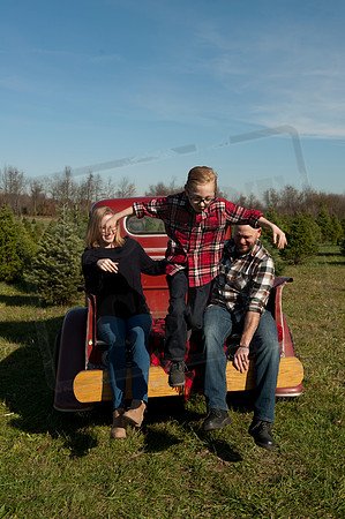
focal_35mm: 38
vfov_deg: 50.7
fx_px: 547
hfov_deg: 35.0
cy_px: 260
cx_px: 172
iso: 100
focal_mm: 38
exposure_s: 1/500
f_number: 8
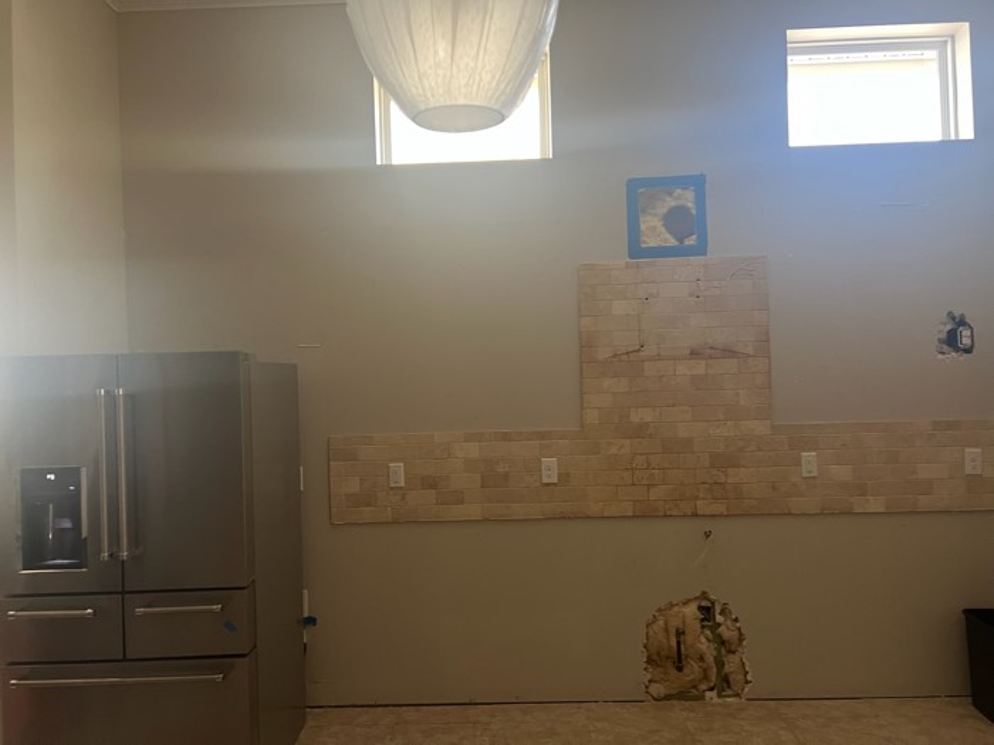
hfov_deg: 67.3
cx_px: 497
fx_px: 747
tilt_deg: +2.7
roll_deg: +0.6
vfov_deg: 53.1
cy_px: 372
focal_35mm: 26
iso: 200
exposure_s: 1/60
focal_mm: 5.7
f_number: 1.5
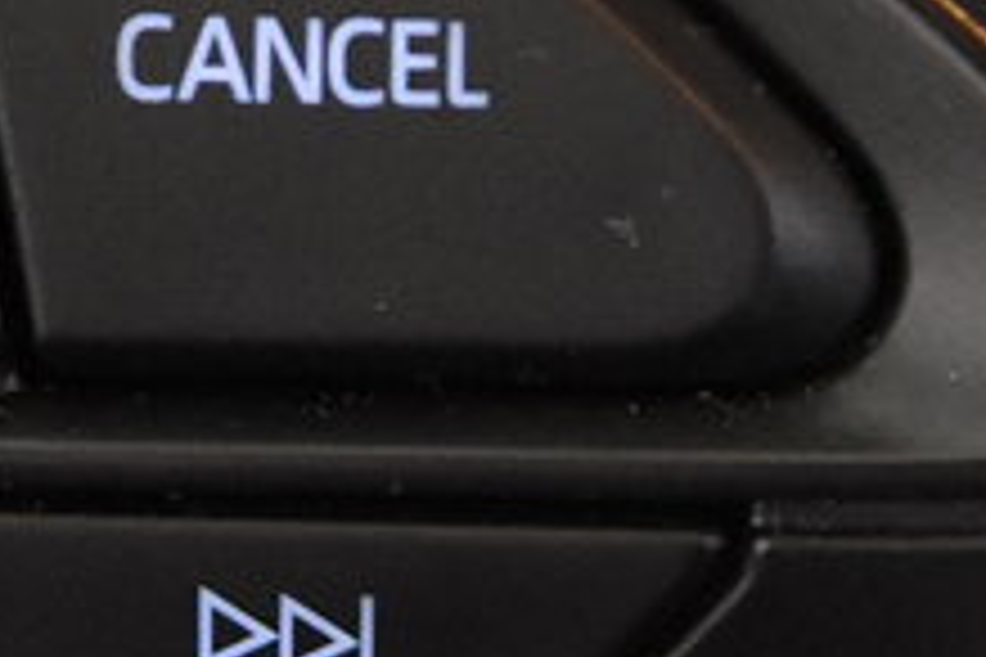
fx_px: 9585
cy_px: -137
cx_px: -311
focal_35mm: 350
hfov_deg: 5.8
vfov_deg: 3.9
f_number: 3.5
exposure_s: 1/60
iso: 6400
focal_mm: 40
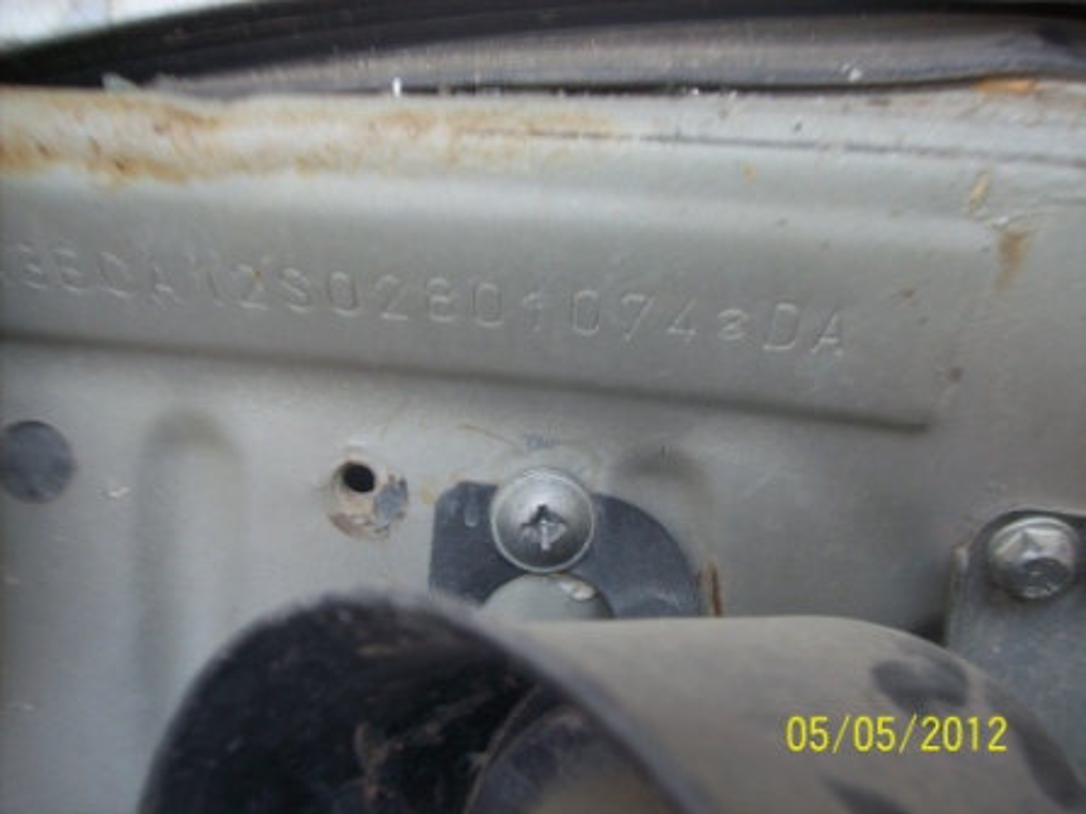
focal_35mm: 36
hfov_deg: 51.4
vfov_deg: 39.7
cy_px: 407
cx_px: 543
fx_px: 1129
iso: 80
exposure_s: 1/64
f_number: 2.7
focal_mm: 6
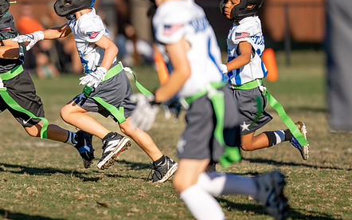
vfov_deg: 3.2
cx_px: 27
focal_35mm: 406
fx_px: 3894
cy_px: 61
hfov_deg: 5.2
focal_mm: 200
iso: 100
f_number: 2.8
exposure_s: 1/2000
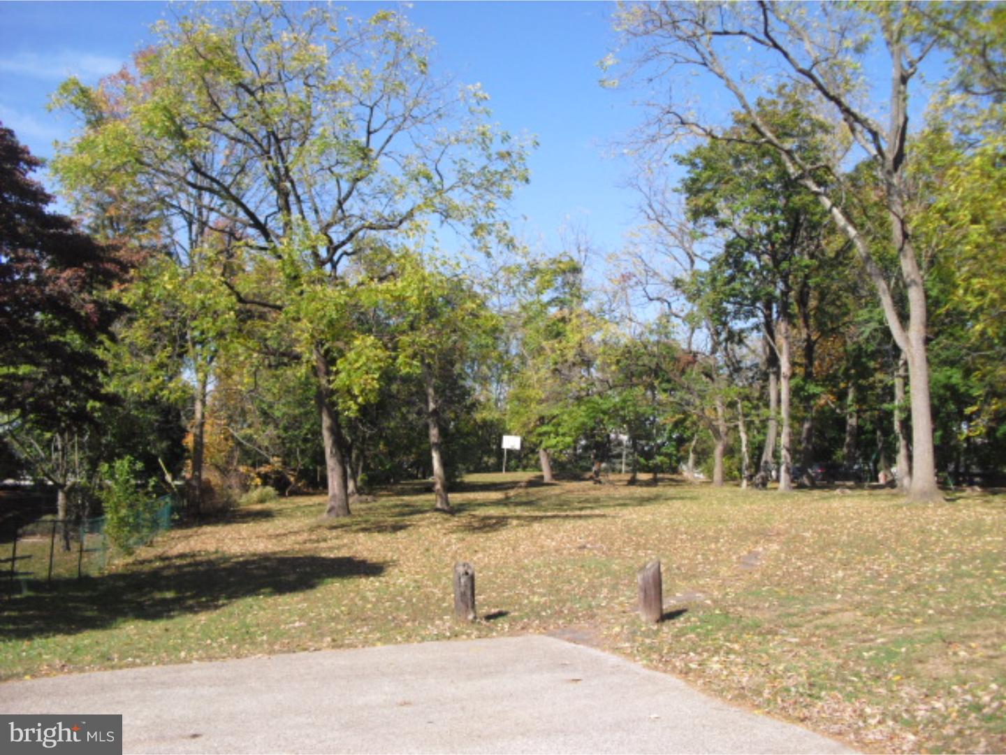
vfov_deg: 39.7
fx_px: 1046
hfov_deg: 51.4
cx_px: 503
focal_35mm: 36
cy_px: 378
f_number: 7.8
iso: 100
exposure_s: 1/125
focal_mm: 6.3
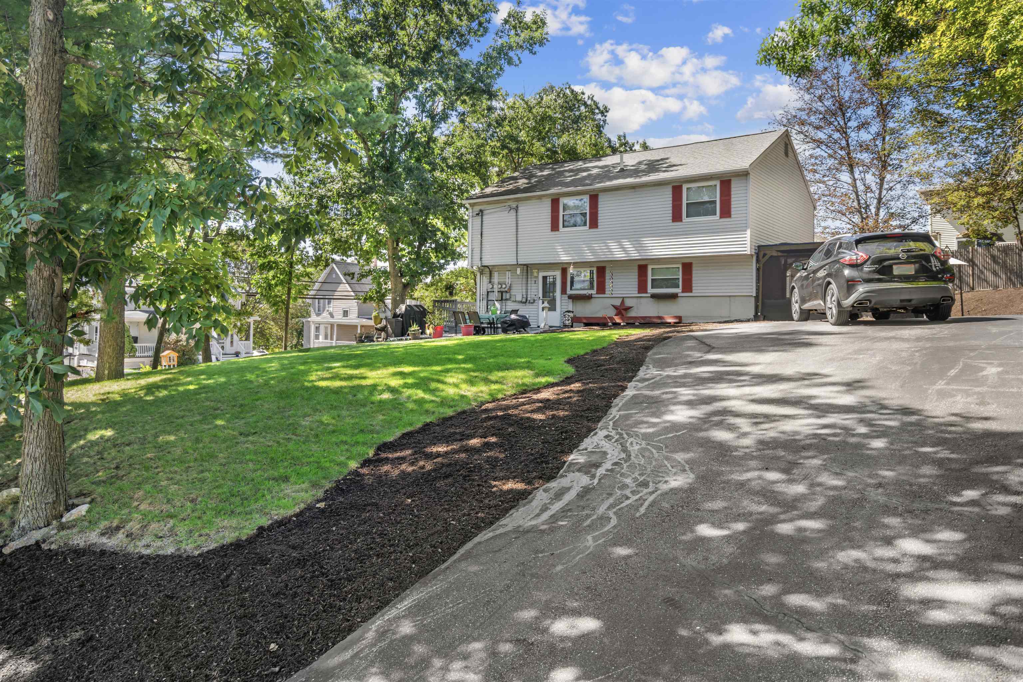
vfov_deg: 53.1
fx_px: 682
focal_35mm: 24
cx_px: 512
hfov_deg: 73.7
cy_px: 341
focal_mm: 24
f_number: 5.6
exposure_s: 1/60
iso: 100
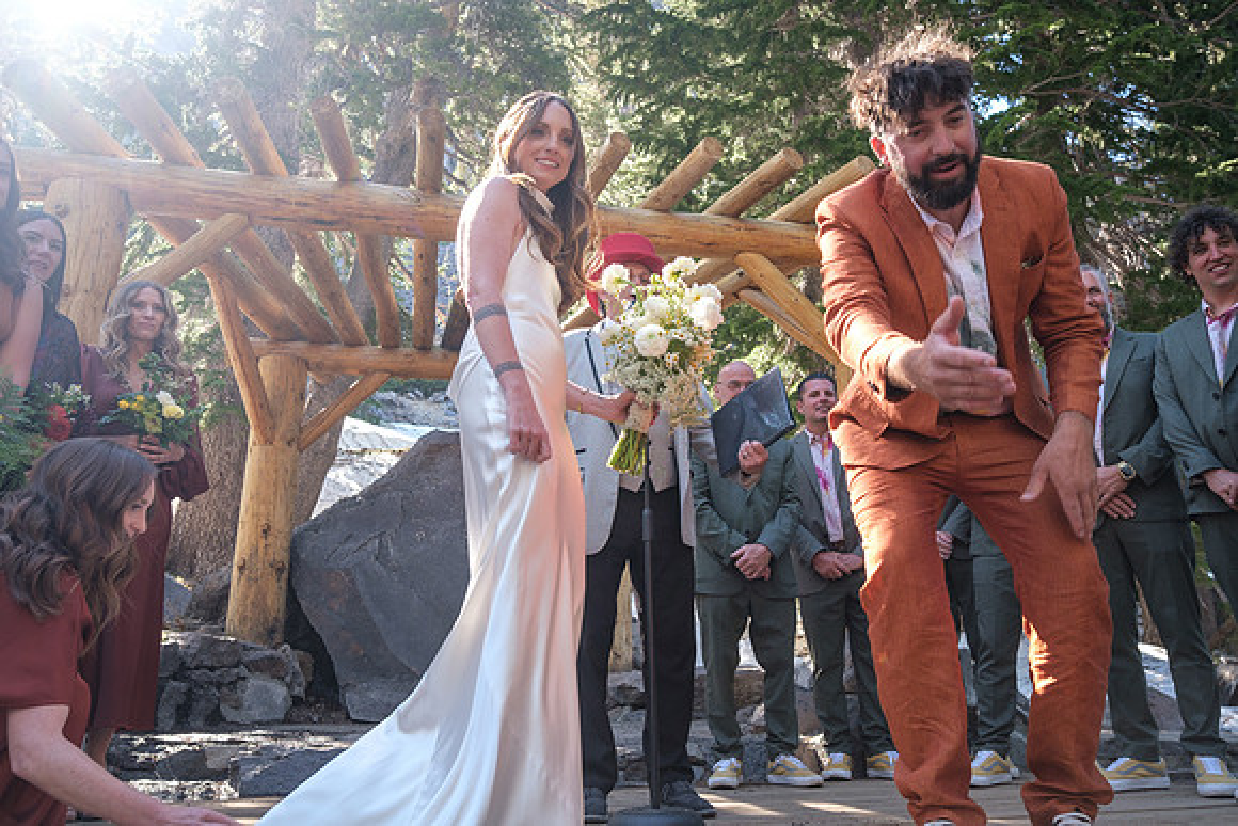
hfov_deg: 67.4
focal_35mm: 27
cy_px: 413
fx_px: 929
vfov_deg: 48.0
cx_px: 619
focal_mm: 18
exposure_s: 1/200
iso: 250
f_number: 3.6
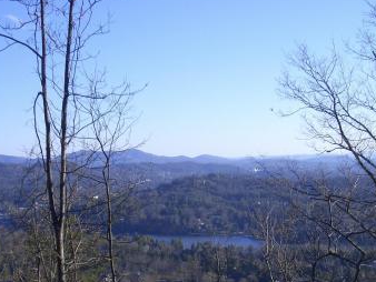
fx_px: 652
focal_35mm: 60
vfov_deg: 24.1
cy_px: 225
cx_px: 220
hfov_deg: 32.1
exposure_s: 1/400
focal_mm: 5.8
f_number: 4.3
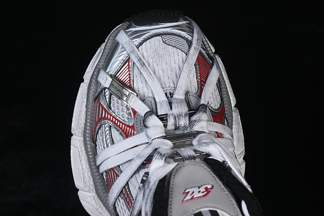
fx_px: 675
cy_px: 108
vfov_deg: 18.2
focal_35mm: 75
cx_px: 162
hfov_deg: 27.0
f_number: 7.1
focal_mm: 50
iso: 160
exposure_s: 1/80
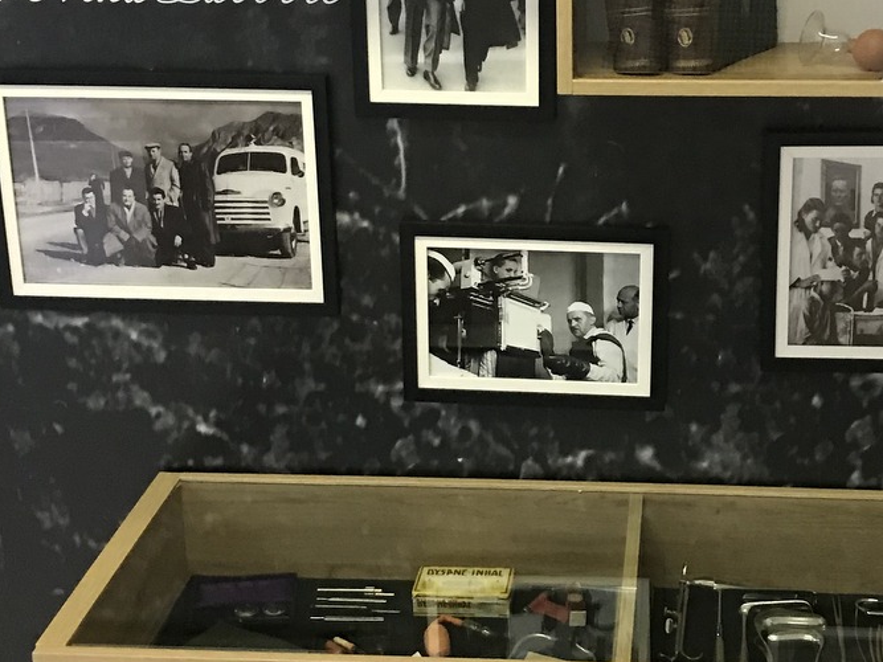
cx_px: 592
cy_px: 314
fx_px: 1071
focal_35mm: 42
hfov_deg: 44.1
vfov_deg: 34.3
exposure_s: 1/14
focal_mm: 3.99
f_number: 1.8
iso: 100
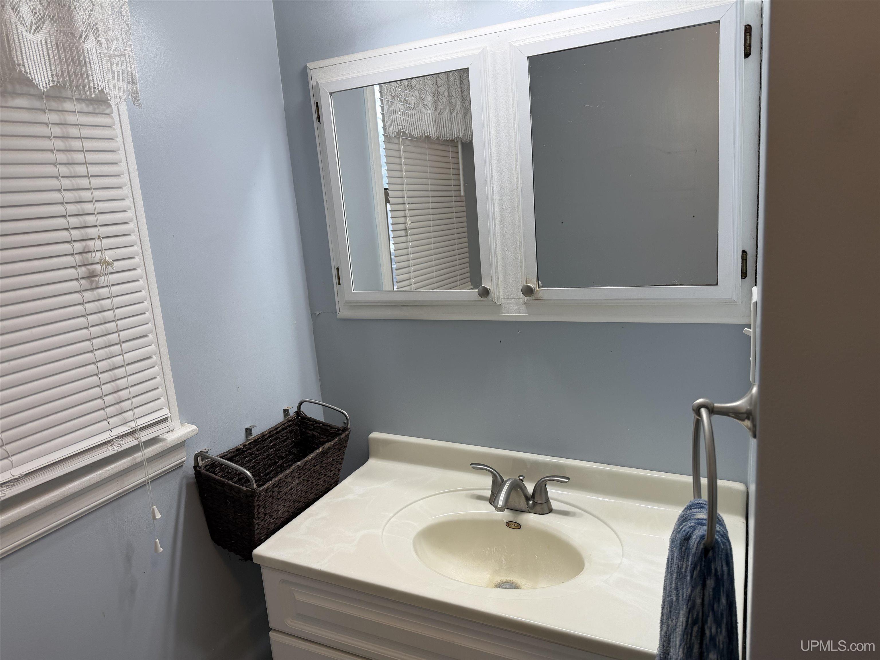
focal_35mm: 24
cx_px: 440
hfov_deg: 71.6
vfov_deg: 56.8
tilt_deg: -11.8
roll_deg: +5.0
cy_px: 330
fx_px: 610
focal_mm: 6.76
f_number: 1.78
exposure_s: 1/183
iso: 80
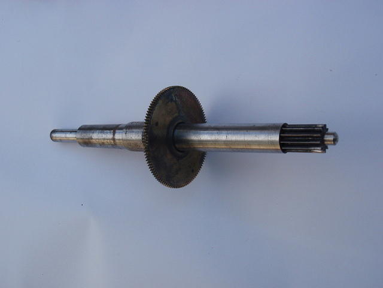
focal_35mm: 40
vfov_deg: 36.0
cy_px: 144
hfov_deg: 46.8
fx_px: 443
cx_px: 192
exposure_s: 1/80
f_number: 9
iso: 100
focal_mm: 7.25
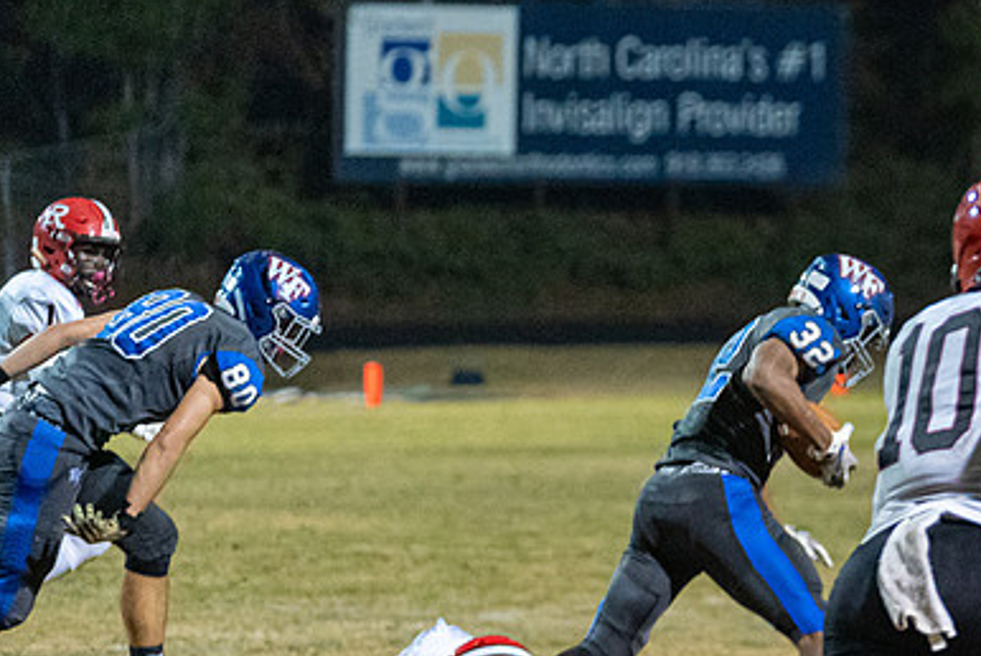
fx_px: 8263
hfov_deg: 6.8
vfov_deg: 4.5
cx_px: 1047
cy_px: 337
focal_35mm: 303
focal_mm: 125
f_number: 2.8
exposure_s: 1/800
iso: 8000
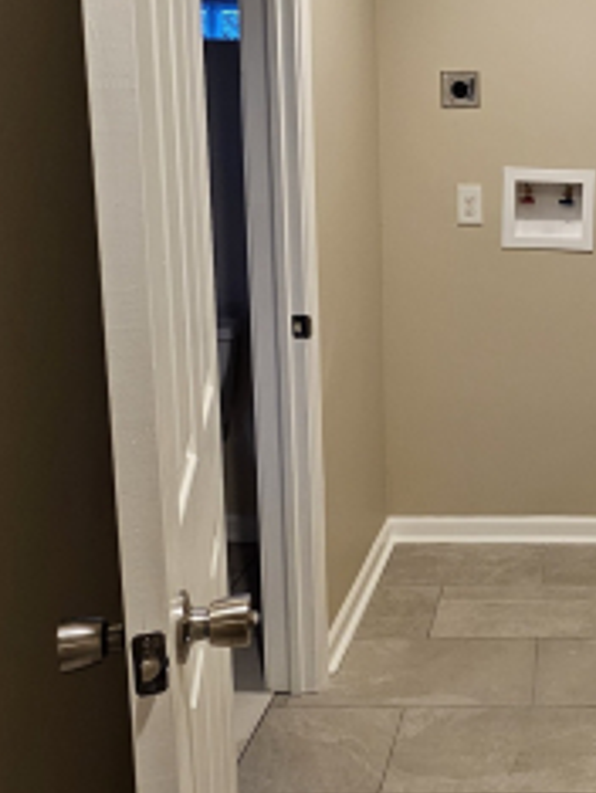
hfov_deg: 34.6
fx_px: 848
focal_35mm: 37
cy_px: 269
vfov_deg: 49.3
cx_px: 620
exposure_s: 1/60
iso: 100
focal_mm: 2.2
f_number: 2.2
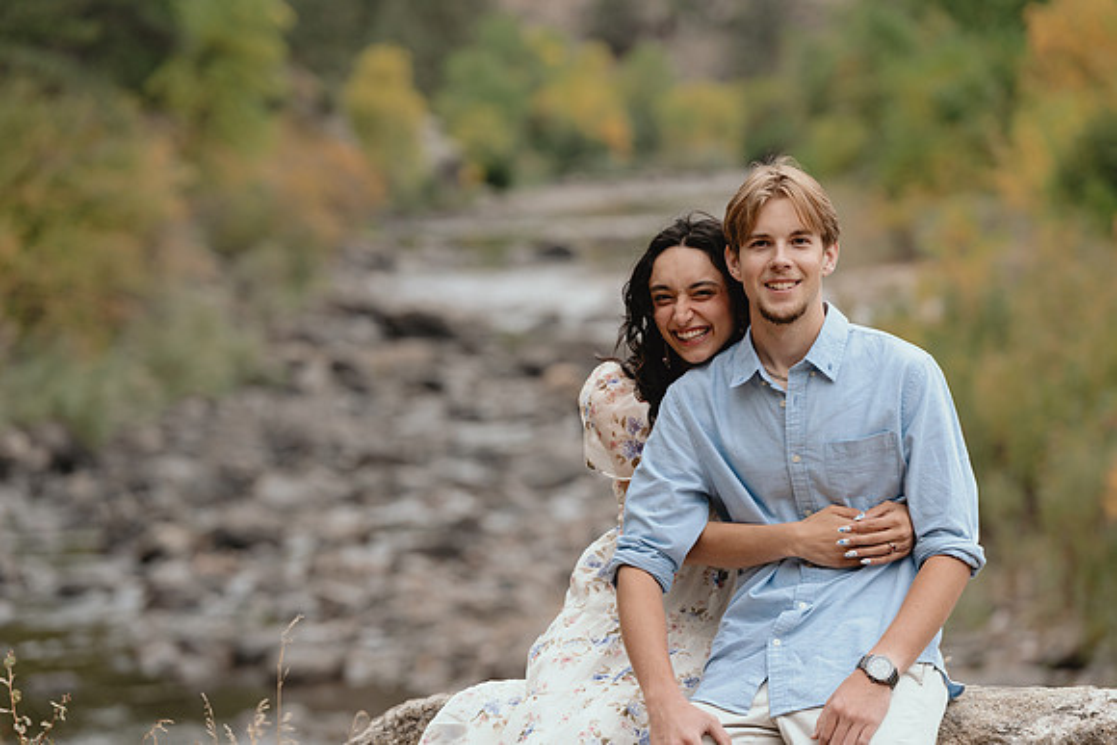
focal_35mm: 140
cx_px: 558
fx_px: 4345
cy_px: 372
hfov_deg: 14.7
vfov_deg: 9.8
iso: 320
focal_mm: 140
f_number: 3.5
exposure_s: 1/250
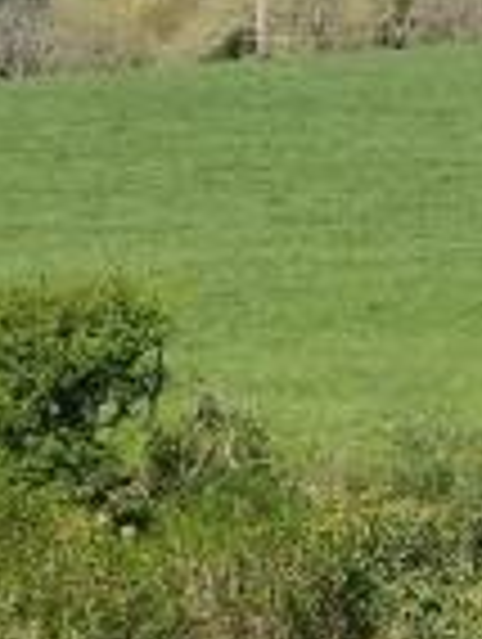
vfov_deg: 14.9
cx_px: 718
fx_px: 2425
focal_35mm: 131
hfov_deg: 10.9
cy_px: 133
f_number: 4.5
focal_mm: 5.7
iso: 80
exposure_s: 1/200
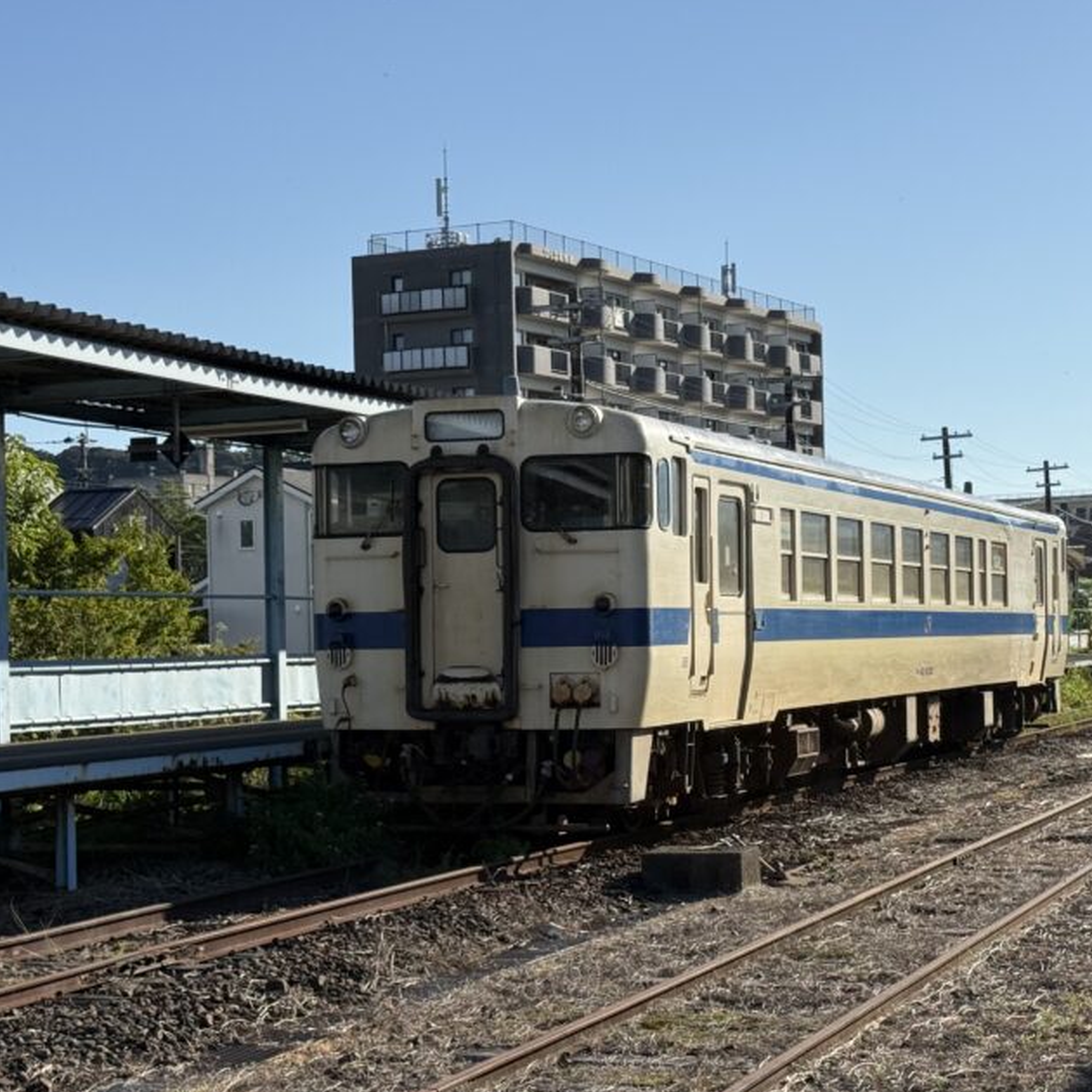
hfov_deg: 25.0
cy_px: 619
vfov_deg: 25.0
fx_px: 2463
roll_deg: +1.1
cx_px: 633
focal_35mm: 69
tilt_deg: +0.6
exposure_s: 1/5208
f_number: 1.78
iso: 64
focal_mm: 6.76
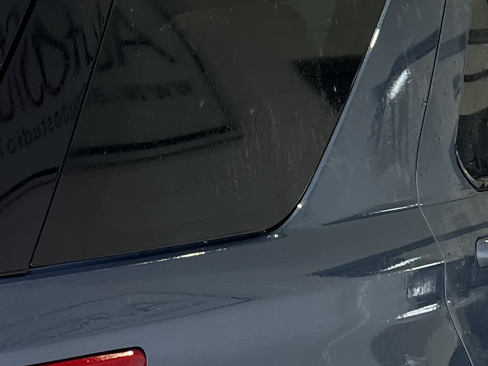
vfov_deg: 13.6
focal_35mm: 107
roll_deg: -3.4
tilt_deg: -18.8
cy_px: 379
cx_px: 26
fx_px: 1508
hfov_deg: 18.0
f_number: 1.5
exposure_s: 1/112
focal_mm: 5.7
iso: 50
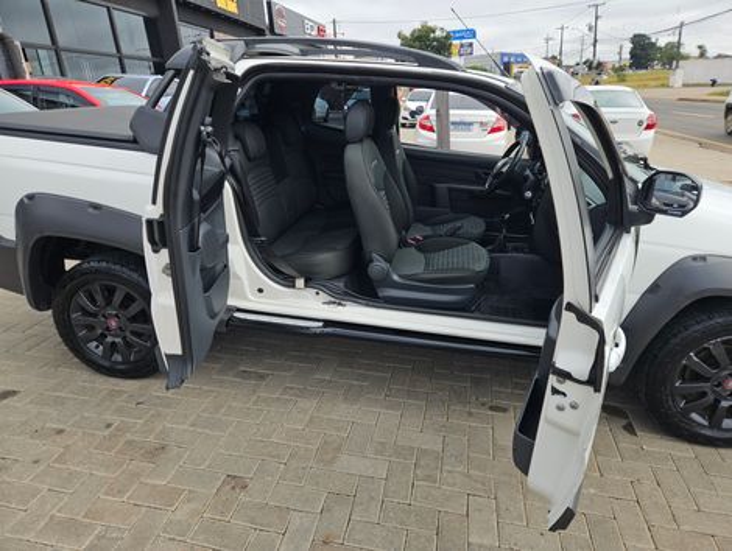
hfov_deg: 73.8
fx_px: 487
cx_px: 366
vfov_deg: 59.0
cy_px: 276
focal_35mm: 23
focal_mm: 5.4
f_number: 1.8
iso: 25
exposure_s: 1/754
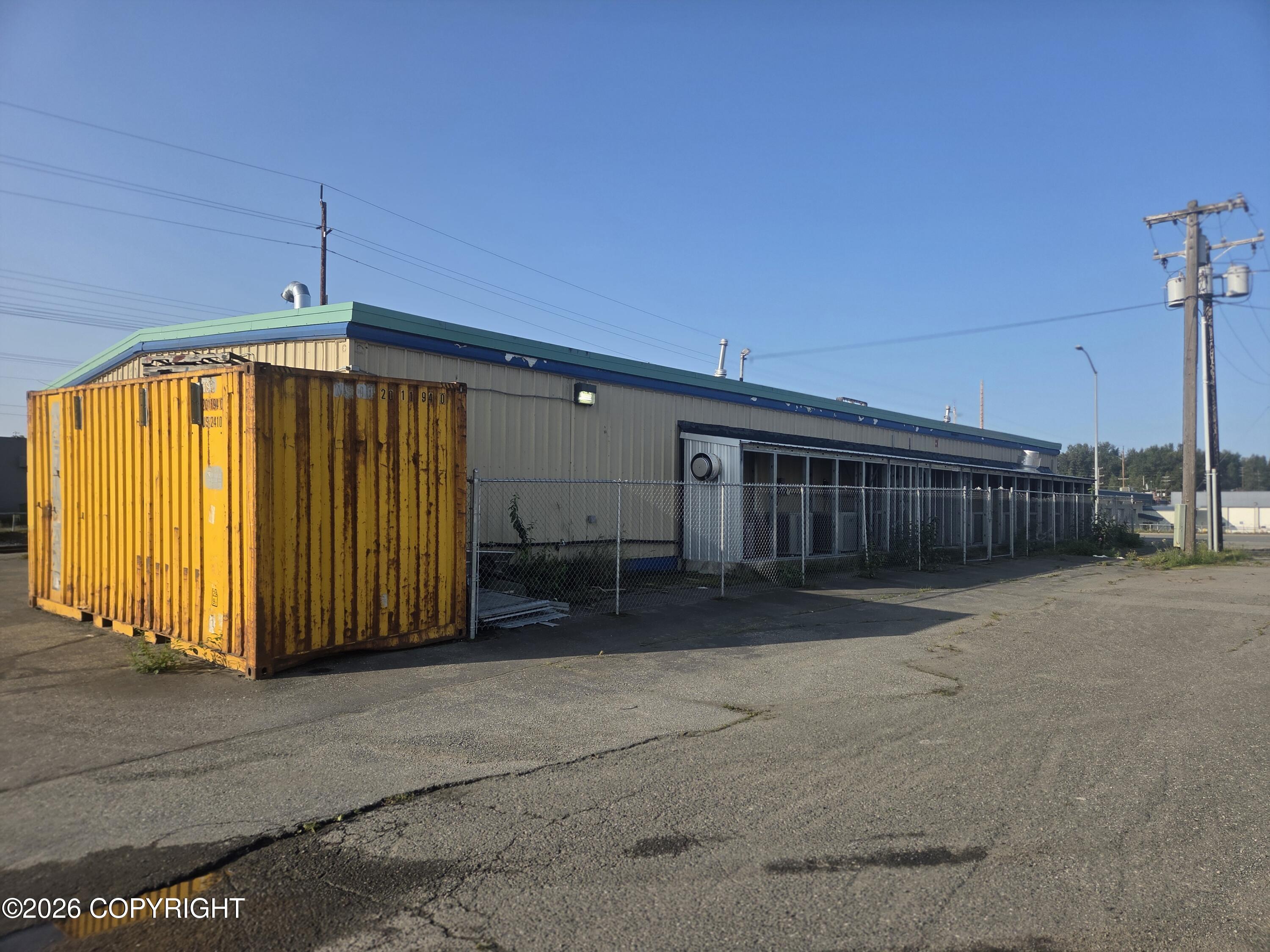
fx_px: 844
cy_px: 476
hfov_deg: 73.9
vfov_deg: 58.9
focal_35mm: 23
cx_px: 635
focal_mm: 5.4
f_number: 1.8
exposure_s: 1/4274
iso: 80
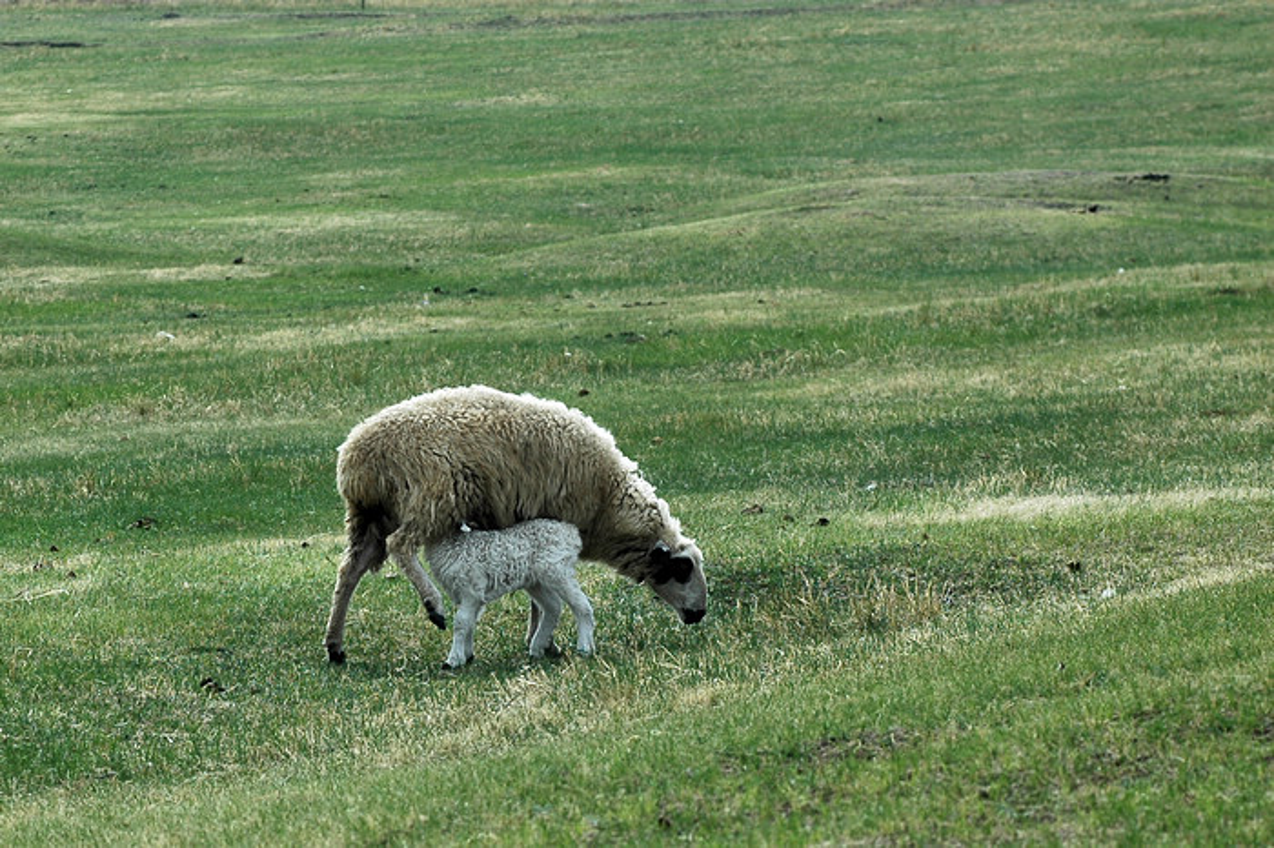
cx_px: 637
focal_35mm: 135
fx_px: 4775
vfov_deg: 10.2
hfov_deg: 15.2
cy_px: 424
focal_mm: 90
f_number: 8
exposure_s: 1/800
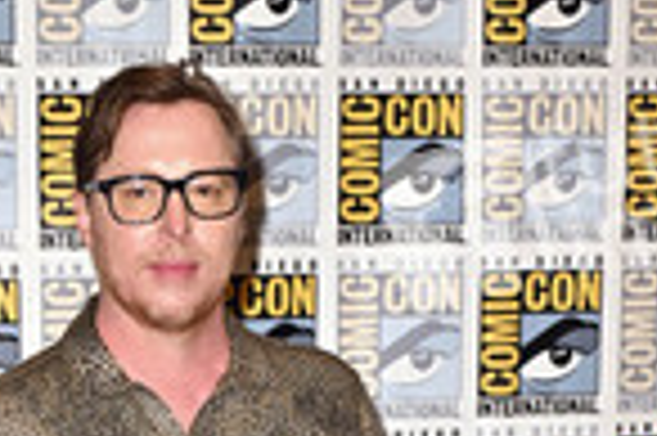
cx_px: 202
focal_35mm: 123
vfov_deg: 10.2
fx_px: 2242
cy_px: 876
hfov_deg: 16.6
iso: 2500
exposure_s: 1/250
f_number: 5
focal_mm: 45
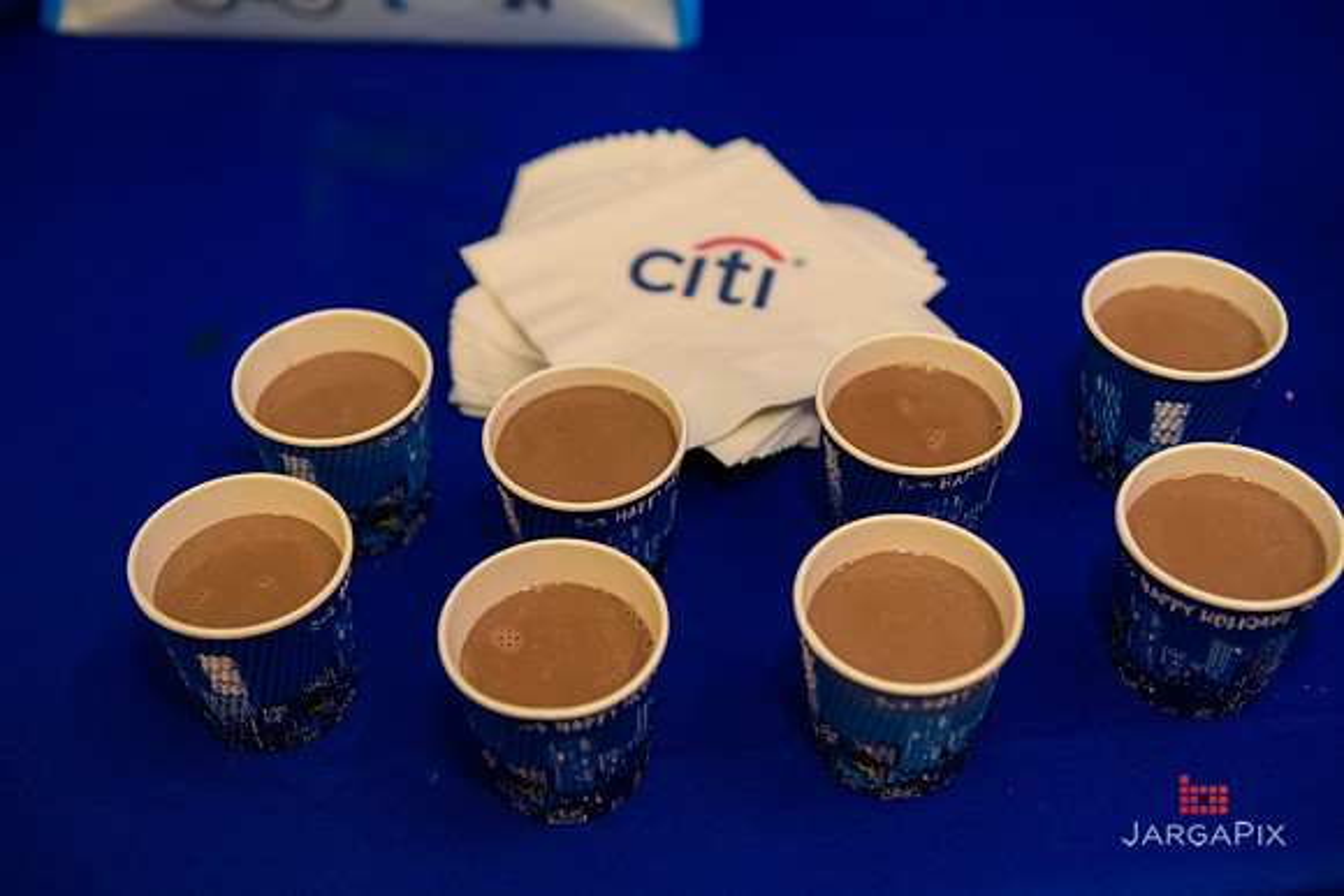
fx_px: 1680
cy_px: 448
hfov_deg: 43.6
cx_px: 672
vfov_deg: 29.9
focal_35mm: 45
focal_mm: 45
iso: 800
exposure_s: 1/125
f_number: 3.2
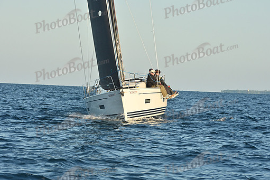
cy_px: 88
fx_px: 1703
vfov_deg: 6.1
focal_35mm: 227
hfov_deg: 9.1
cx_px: 137
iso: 800
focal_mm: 200
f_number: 11
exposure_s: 1/1000
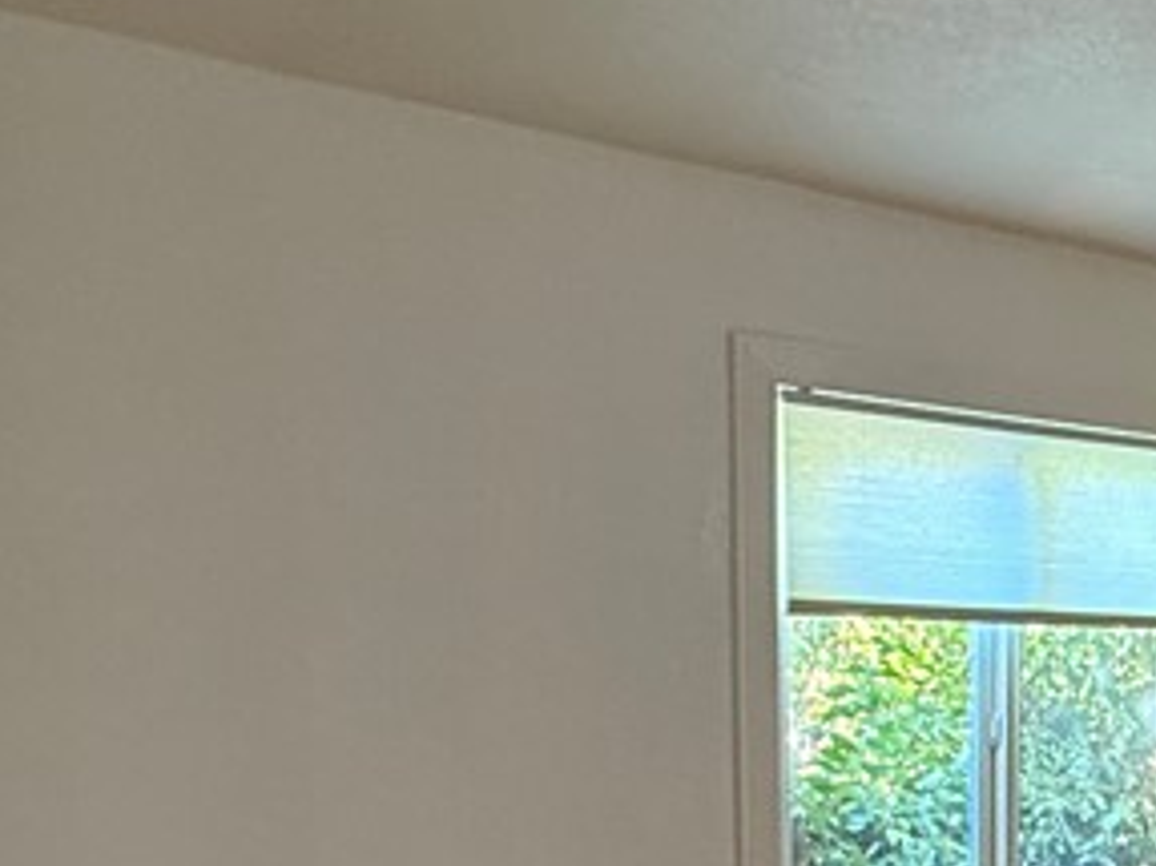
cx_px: 1184
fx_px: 1669
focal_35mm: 50
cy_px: 902
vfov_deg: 27.2
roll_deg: -1.5
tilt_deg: -8.2
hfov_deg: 34.4
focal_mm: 2.22
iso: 400
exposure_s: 1/60
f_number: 2.2
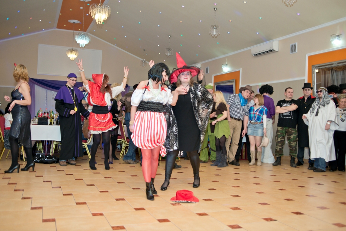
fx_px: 336
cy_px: 116
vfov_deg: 37.9
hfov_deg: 54.4
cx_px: 173
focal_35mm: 35
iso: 320
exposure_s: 1/320
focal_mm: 35
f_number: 2.8
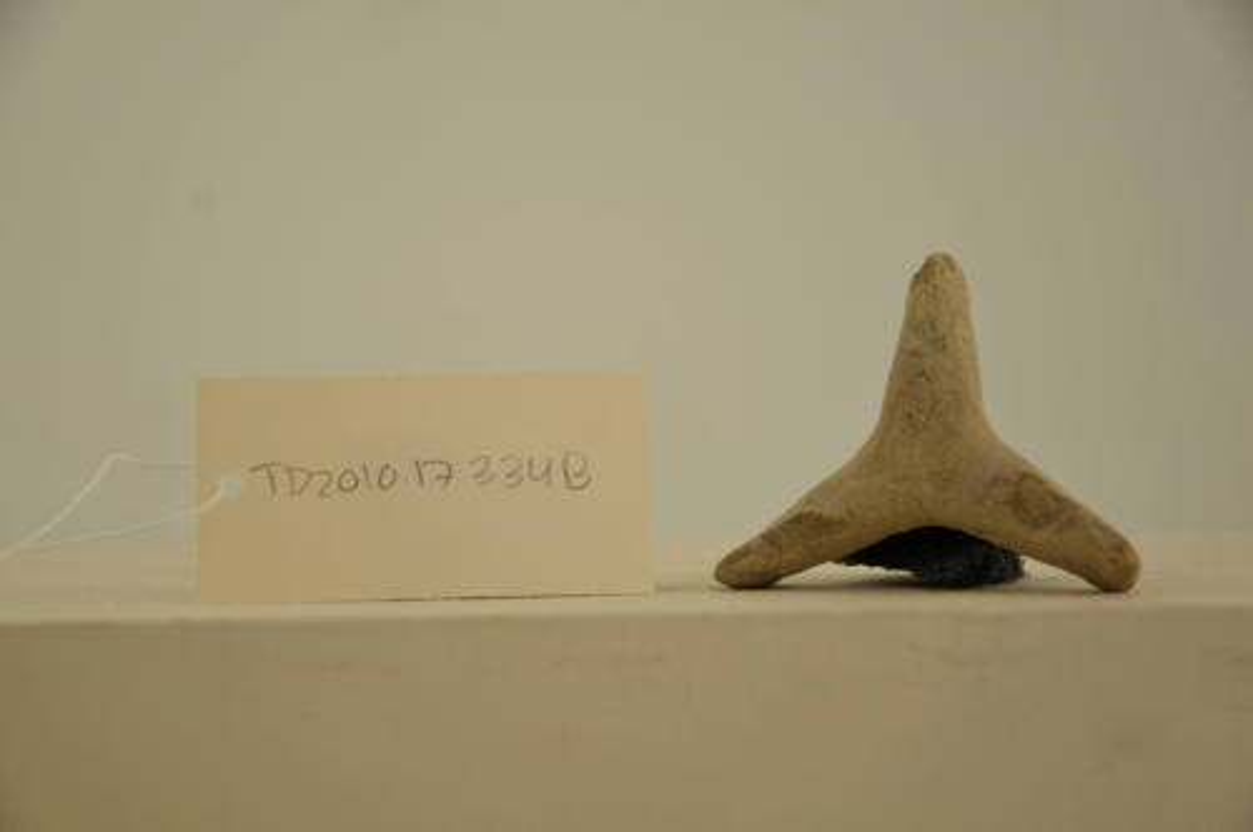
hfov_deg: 29.3
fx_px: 2398
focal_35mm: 69
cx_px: 626
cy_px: 416
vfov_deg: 19.7
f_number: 5
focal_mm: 46
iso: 200
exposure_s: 1/60
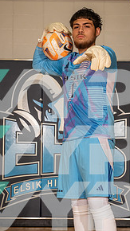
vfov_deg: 27.1
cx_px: 81
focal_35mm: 78
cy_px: 151
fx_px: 478
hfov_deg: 15.5
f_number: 6.3
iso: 800
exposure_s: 1/400
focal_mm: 48
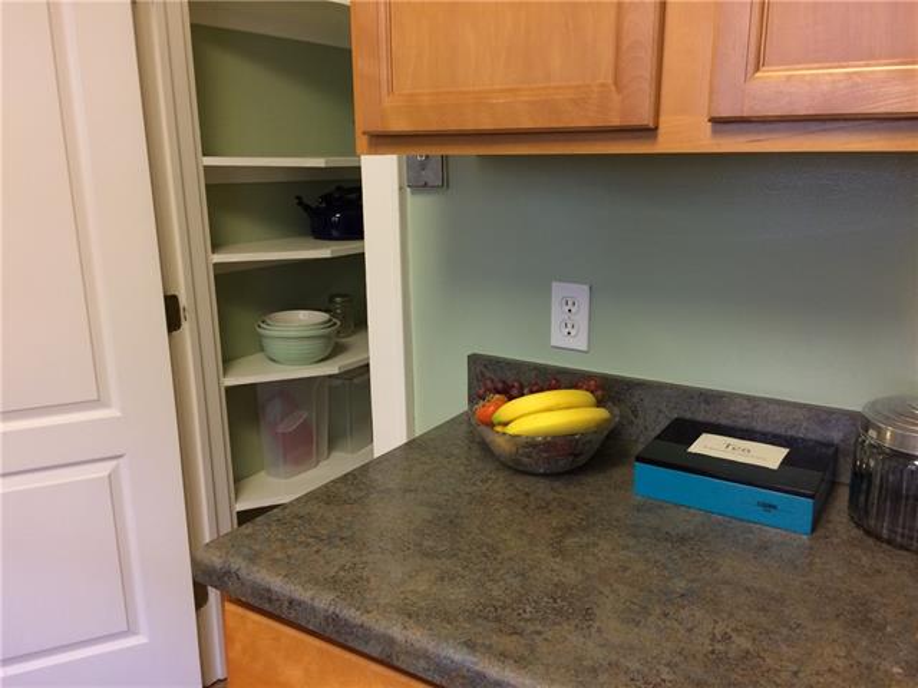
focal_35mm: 29
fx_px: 769
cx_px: 459
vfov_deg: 48.2
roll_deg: +0.2
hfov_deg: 61.7
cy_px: 344
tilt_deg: -15.3
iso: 100
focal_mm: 4.15
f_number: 2.2
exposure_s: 1/30
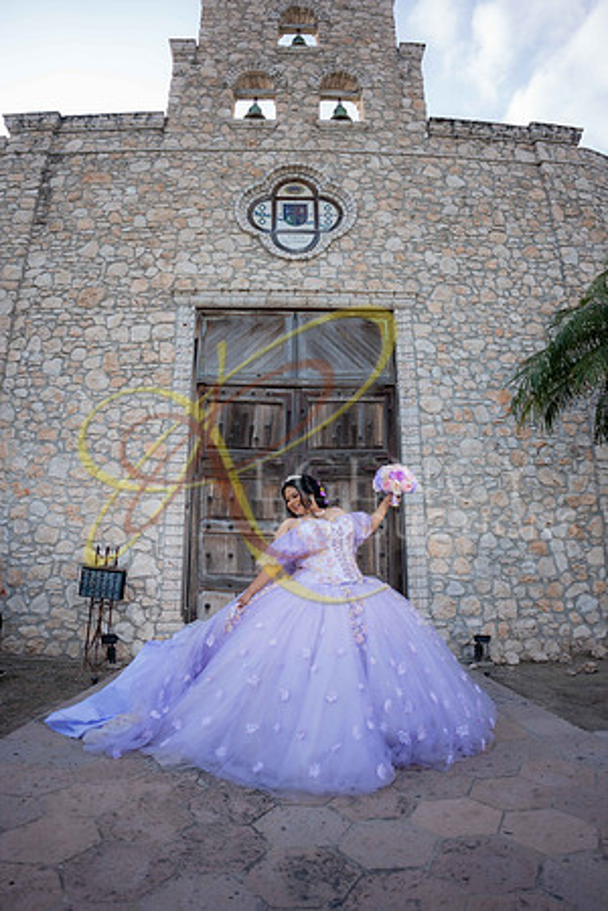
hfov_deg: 61.9
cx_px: 304
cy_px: 456
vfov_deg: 84.0
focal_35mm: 20
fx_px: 507
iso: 125
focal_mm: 20
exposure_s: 1/640
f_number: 2.8
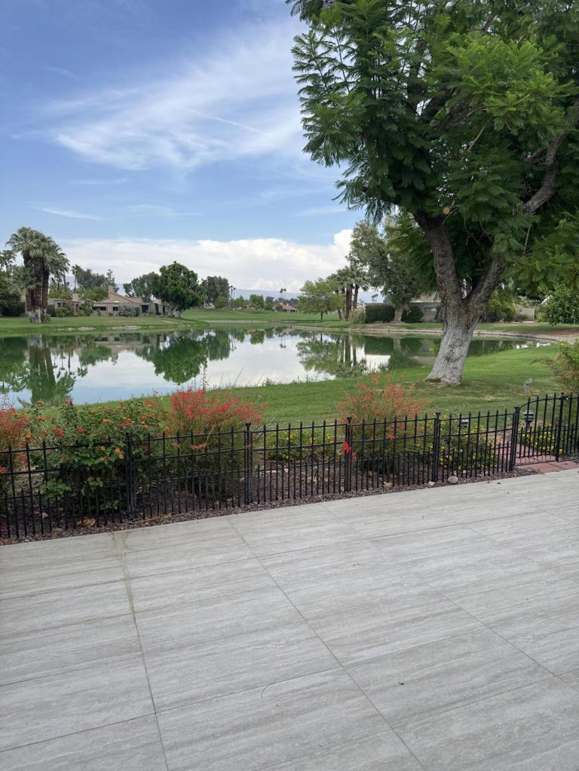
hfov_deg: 56.8
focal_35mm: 24
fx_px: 535
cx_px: 290
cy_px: 386
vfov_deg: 71.6
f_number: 1.78
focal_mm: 6.76
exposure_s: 1/1059
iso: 80
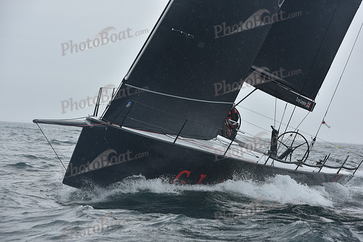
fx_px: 1311
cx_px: 182
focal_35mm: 130
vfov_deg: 10.6
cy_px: 121
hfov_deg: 15.8
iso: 320
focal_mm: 130
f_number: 6.3
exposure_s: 1/1000
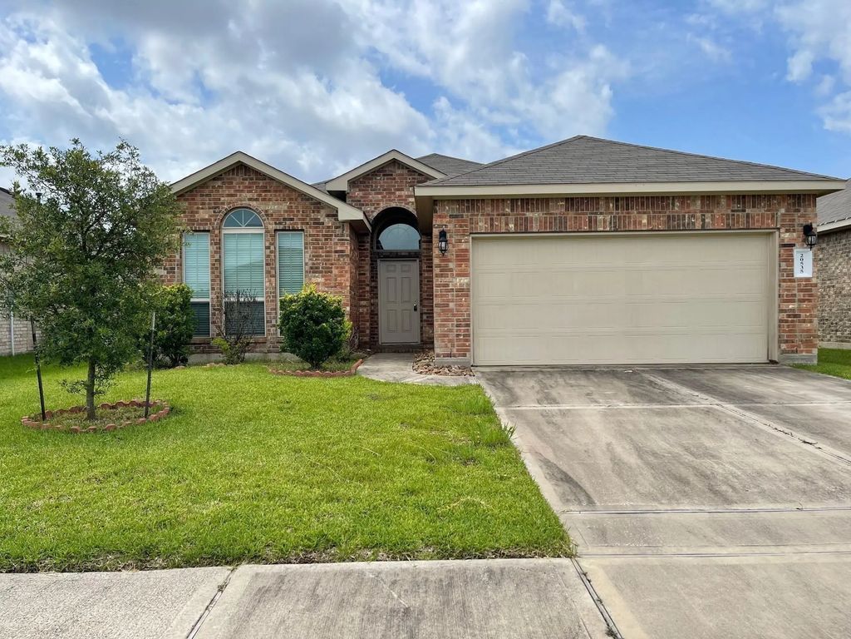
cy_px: 320
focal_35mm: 26
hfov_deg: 67.3
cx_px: 426
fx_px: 639
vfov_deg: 53.1
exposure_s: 1/3788
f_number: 1.6
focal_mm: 5.1
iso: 32
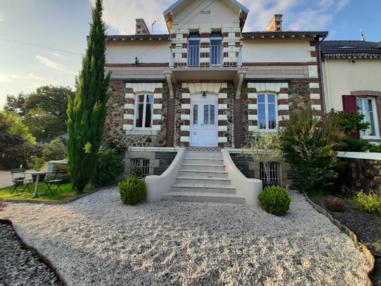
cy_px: 133
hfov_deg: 102.0
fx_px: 154
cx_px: 198
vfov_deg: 85.6
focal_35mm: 14
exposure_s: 1/394
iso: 40
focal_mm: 1.42
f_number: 2.2
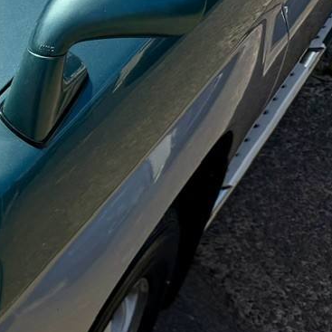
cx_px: -241
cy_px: 185
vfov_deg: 23.3
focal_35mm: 74
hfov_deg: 18.8
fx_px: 803
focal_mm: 6.76
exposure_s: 1/11905
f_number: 1.78
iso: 100
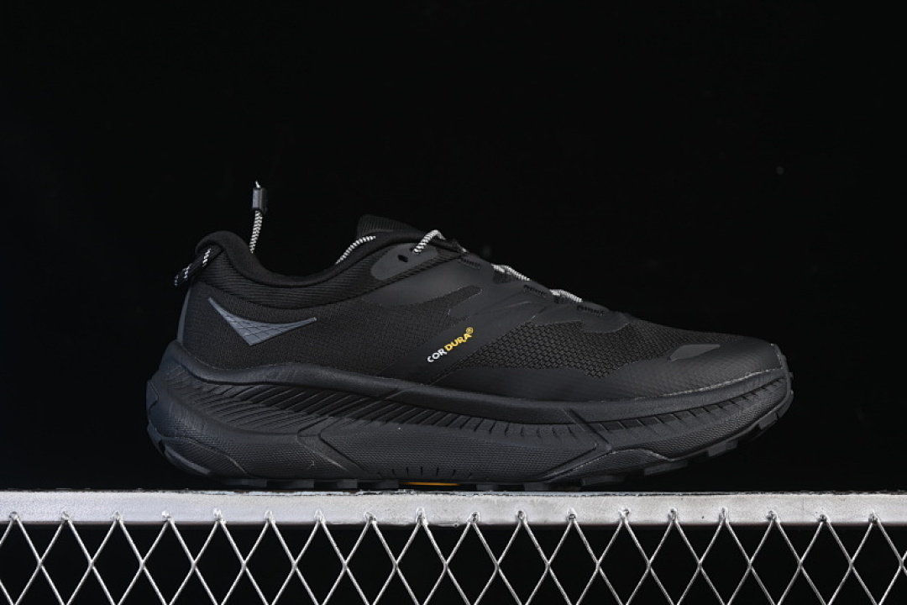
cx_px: 454
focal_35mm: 75
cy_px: 302
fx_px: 1889
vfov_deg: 18.2
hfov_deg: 27.0
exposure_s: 1/60
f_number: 6.3
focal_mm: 50
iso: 160
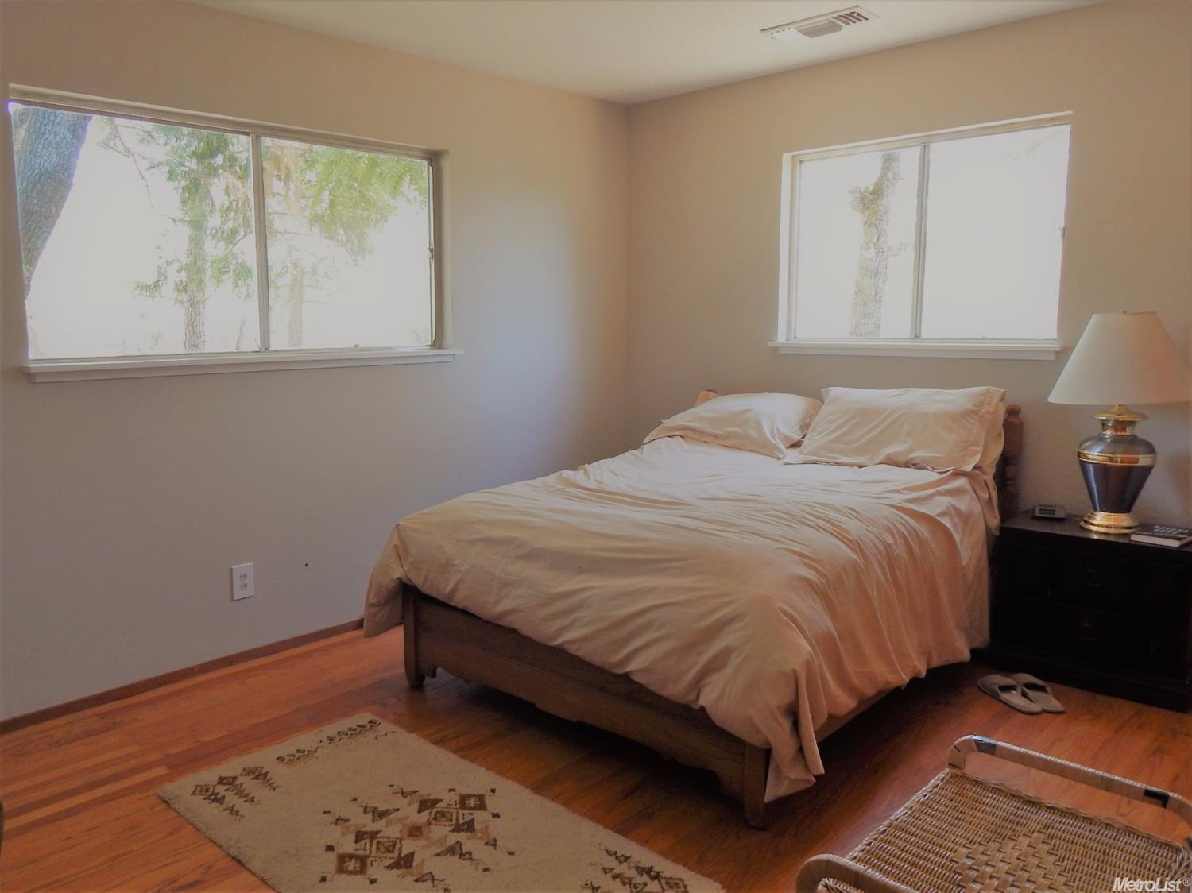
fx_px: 792
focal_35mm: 23
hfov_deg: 73.9
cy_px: 446
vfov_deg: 58.9
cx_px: 596
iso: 125
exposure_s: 1/40
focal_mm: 4
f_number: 3
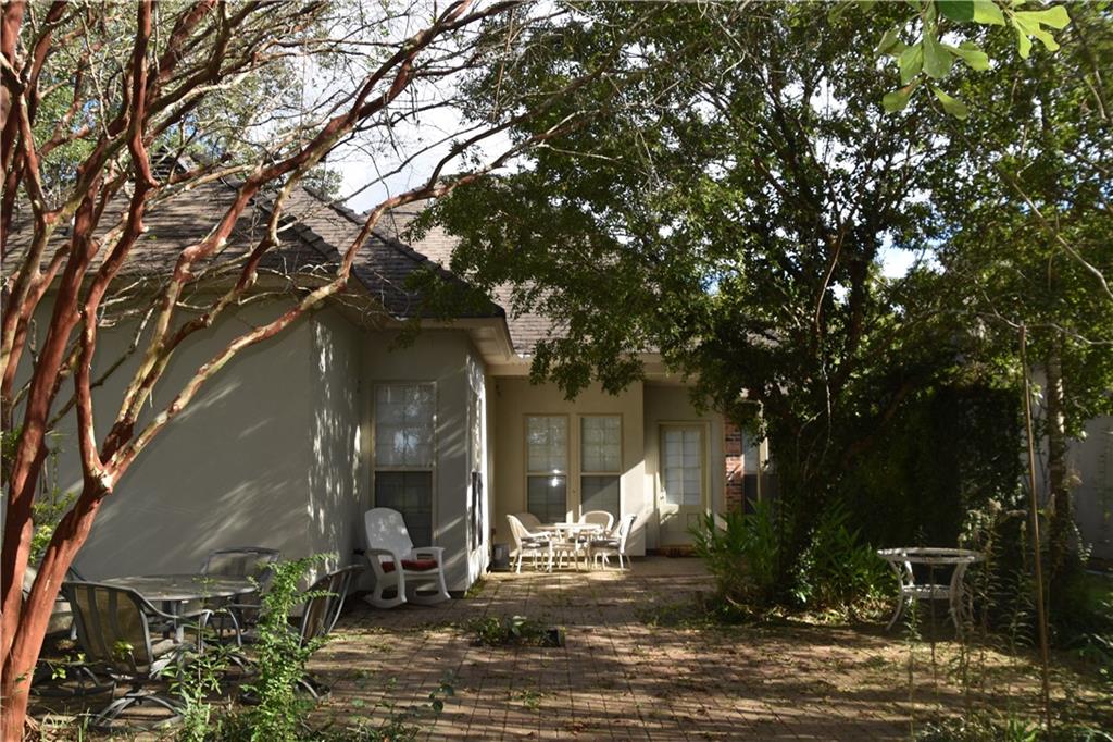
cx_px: 556
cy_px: 371
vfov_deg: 47.9
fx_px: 834
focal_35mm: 27
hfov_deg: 67.4
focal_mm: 18
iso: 100
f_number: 6.3
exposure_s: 1/160
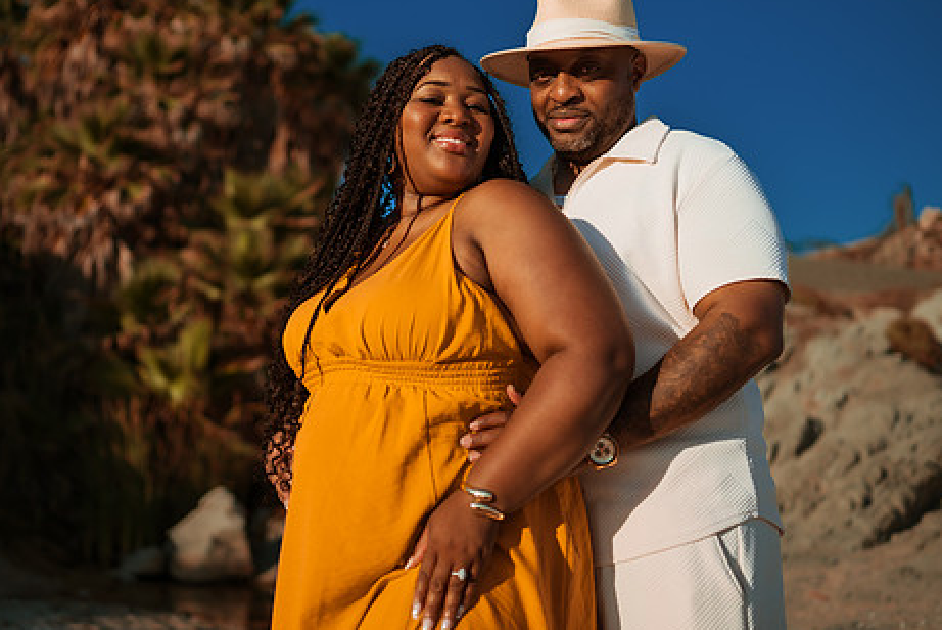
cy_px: 251
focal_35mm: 44
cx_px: 388
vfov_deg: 30.5
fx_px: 1152
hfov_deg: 44.3
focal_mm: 35
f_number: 1.8
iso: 100
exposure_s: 1/4000
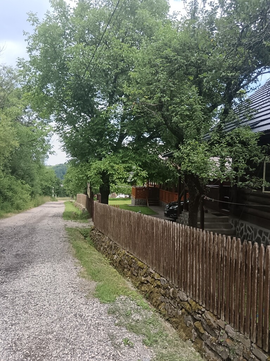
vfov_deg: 65.3
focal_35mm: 27
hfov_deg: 51.4
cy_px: 180
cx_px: 135
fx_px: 281
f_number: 1.9
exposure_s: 1/900
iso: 471
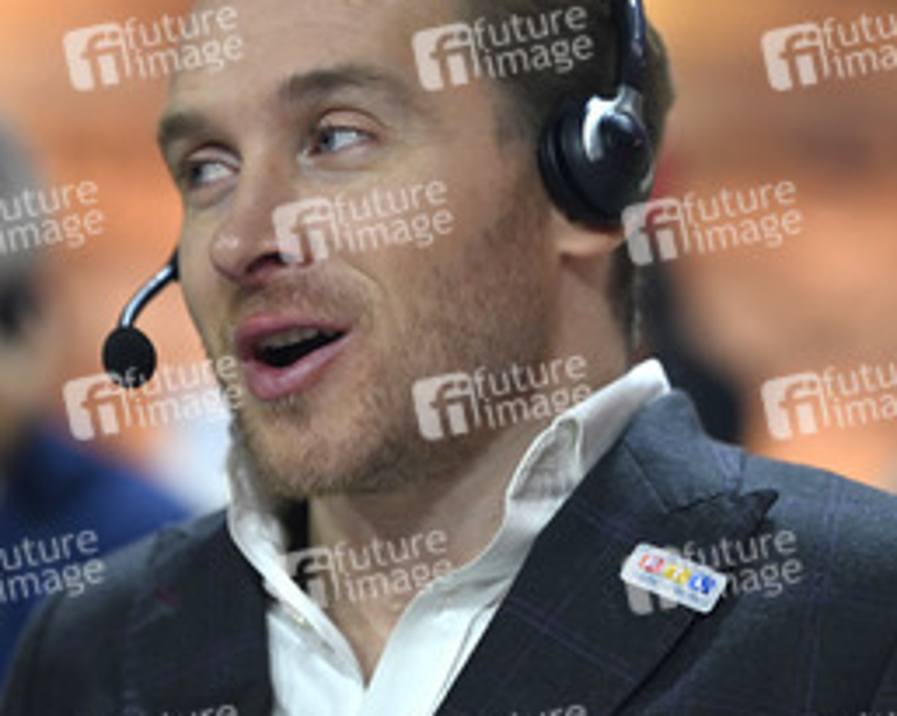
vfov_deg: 7.5
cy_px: 311
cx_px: 410
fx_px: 5463
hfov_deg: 9.4
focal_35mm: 206
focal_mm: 125
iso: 1600
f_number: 2.8
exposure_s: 1/640
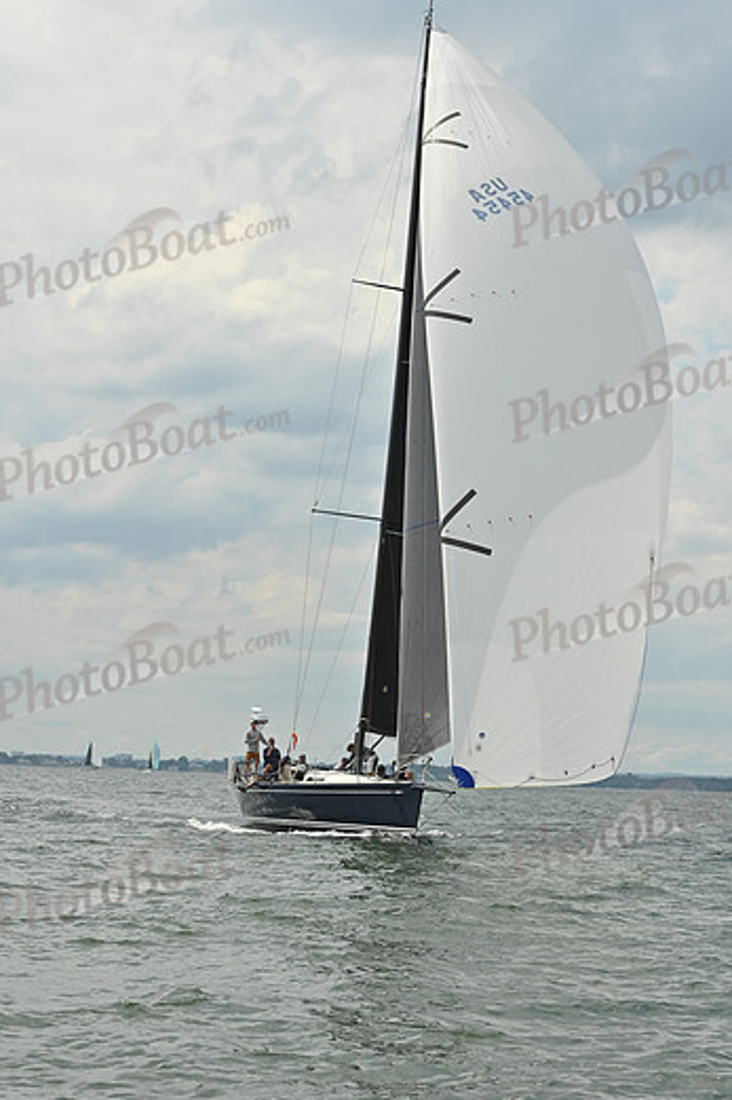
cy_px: 528
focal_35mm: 78
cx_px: 400
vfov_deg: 26.0
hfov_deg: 17.5
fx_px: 2380
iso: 320
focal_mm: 70
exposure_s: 1/1600
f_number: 9
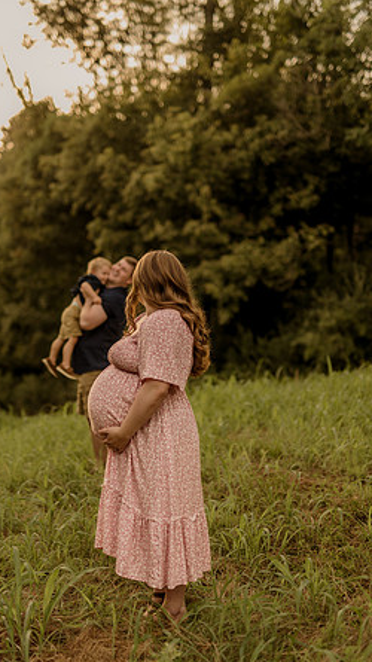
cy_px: 333
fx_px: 930
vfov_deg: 39.2
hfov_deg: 22.6
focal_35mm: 53
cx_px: 179
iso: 125
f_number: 1.8
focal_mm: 50
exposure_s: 1/800
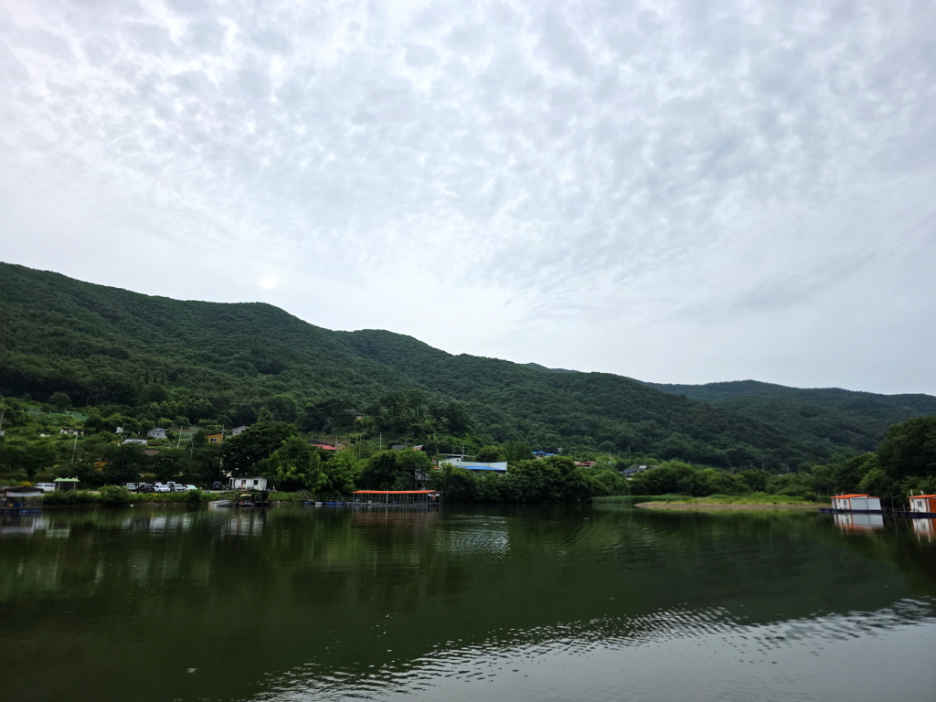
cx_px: 468
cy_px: 351
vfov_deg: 58.9
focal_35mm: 23
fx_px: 622
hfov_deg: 73.9
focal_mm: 6.3
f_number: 1.7
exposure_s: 1/2000
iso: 125
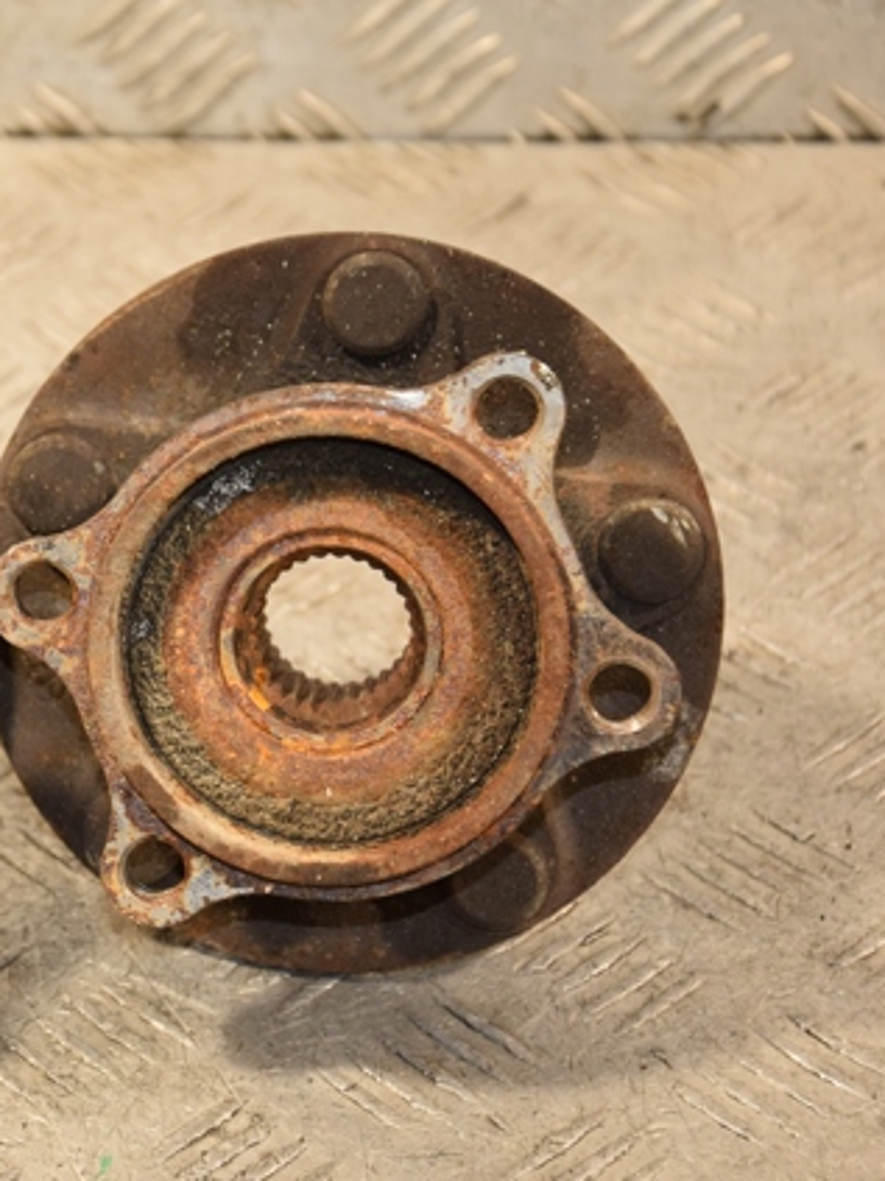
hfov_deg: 10.2
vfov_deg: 13.7
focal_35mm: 144
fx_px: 4911
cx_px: 17
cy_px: 592
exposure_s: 1/100
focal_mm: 66
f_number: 5.3
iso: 800
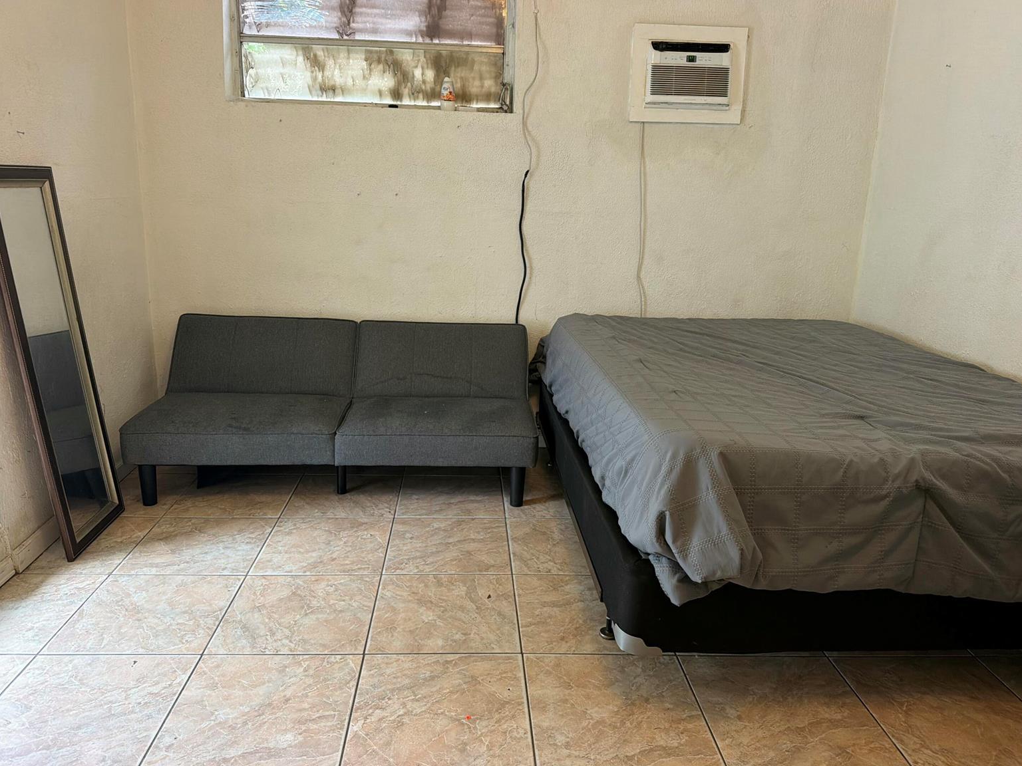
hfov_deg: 69.4
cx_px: 500
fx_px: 738
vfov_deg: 54.9
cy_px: 378
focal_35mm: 25
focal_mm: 6.76
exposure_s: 1/60
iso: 250
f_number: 1.78
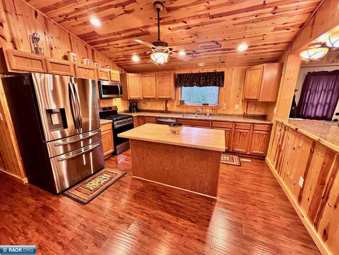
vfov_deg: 89.9
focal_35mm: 13
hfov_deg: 106.2
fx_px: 127
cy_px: 128
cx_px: 170
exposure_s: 1/60
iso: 250
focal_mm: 1.57
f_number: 1.8
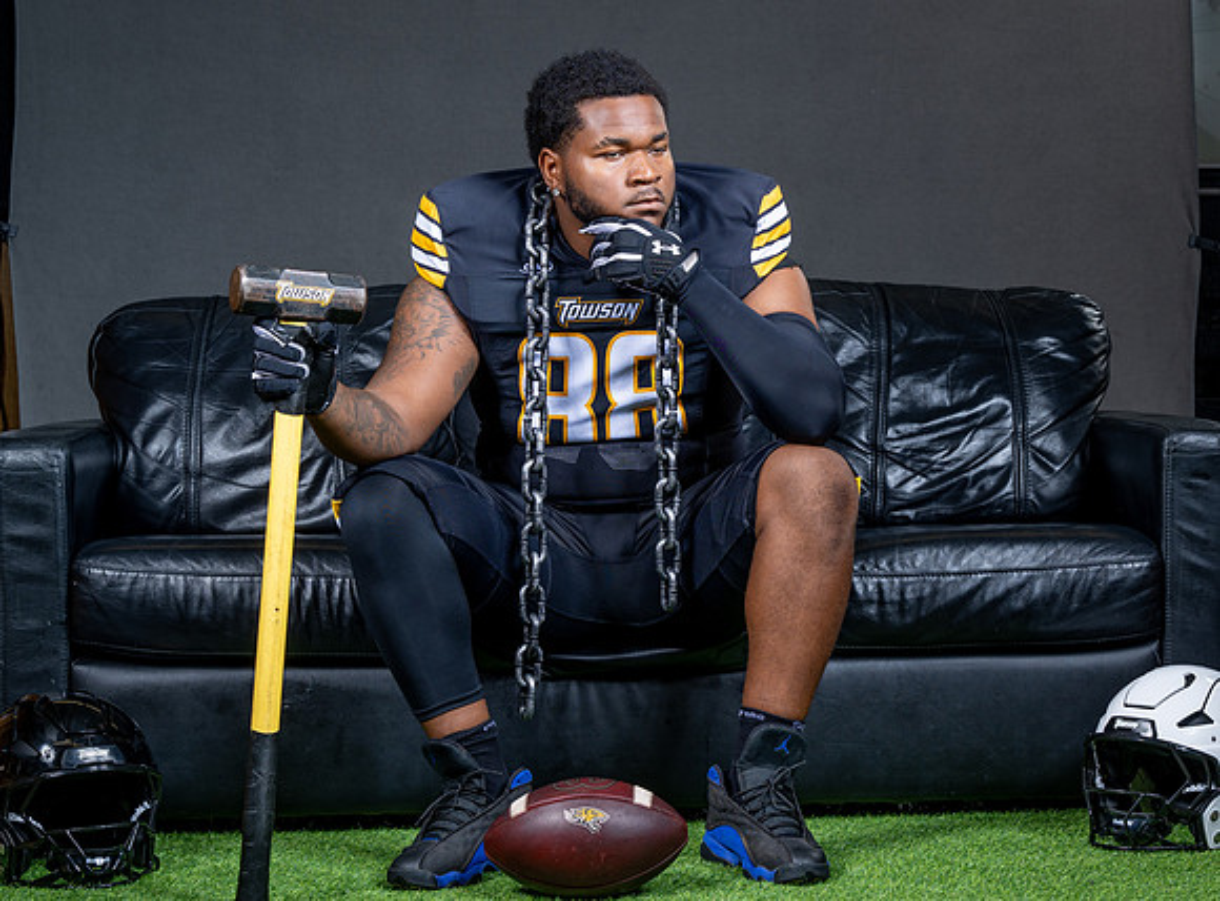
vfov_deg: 18.6
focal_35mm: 78
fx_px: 2743
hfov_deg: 24.9
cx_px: 818
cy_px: 532
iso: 100
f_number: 6.3
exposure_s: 1/200
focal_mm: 56
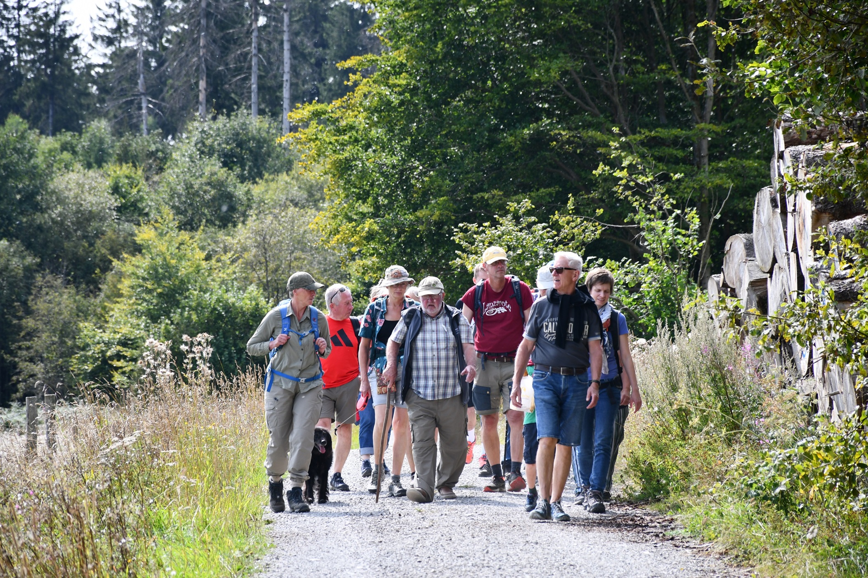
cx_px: 434
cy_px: 289
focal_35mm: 195
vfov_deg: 7.0
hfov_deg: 10.6
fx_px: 4701
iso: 200
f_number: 7.1
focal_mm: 130
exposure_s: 1/250
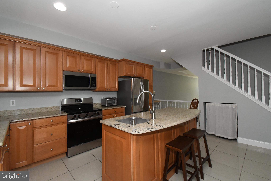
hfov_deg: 100.4
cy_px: 90
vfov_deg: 77.3
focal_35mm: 15
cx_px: 136
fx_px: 113
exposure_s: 1/250
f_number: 10
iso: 4000
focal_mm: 10
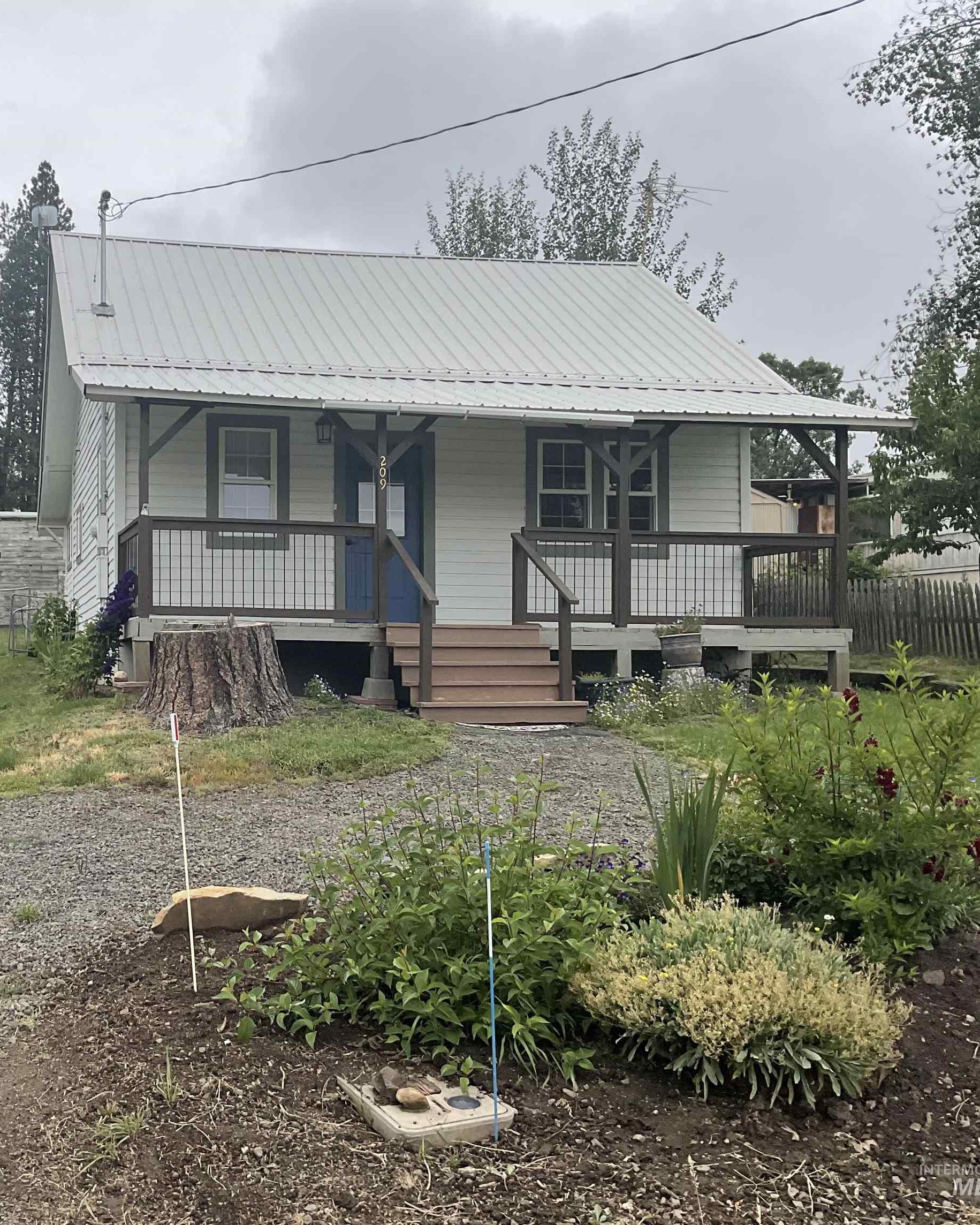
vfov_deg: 47.9
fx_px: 1377
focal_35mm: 38
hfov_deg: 38.0
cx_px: 221
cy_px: 609
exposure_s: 1/1912
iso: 16
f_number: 1.8
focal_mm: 3
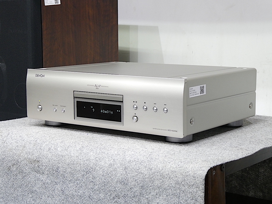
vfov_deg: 19.9
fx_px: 581
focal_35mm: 74
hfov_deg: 26.3
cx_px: 136
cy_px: 102
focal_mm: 13.2
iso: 200
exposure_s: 1/8
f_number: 4.6
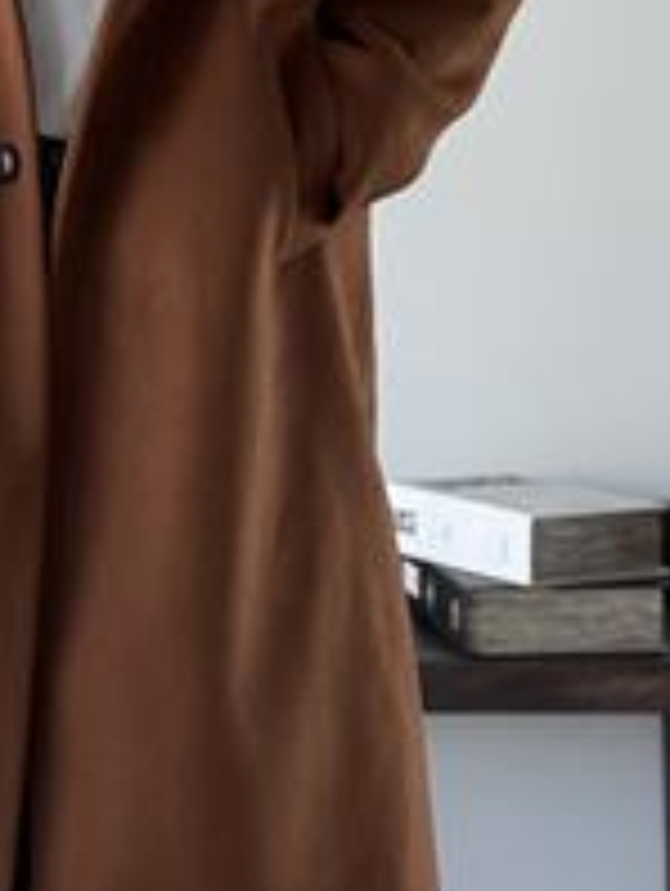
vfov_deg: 14.9
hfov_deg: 11.4
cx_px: 76
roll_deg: +0.1
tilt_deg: +1.7
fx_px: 3322
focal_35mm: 129
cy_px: -74
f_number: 1.78
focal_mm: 6.76
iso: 80
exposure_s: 1/319
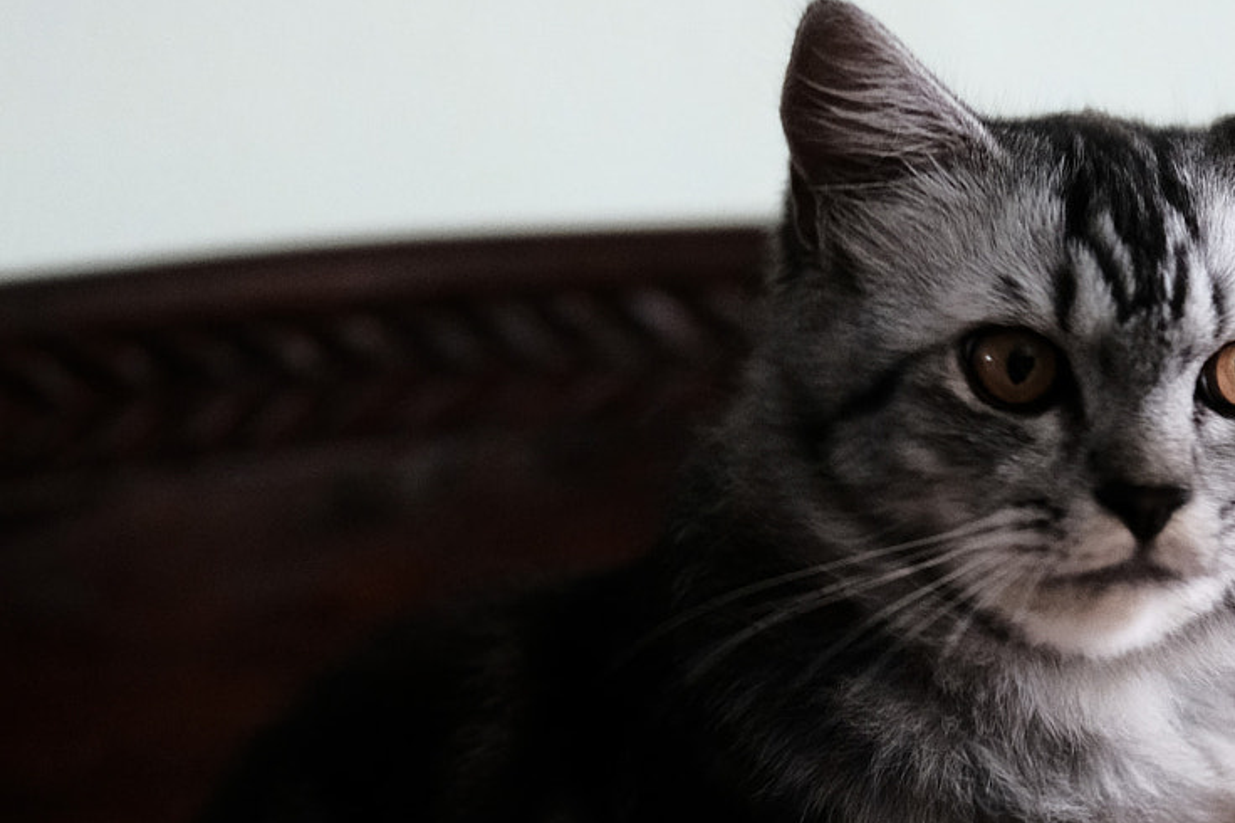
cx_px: 886
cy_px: 836
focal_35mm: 163
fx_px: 5589
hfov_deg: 12.6
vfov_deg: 8.4
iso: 2000
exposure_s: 1/80
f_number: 2
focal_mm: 50
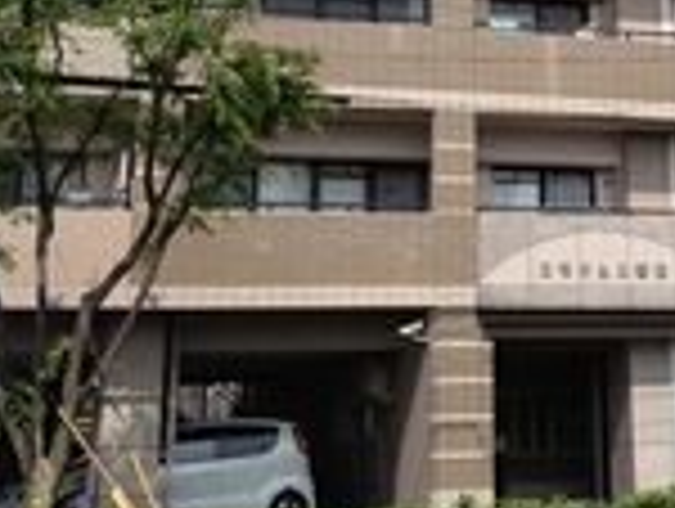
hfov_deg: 19.9
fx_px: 1914
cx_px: 504
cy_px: -128
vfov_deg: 14.6
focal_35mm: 98
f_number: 2.4
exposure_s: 1/1534
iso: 50
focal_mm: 4.28
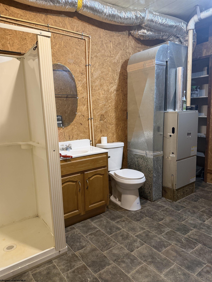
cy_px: 141
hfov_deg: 56.8
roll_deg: +2.3
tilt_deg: -8.7
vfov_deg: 71.6
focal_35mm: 24
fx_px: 196
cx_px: 106
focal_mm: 6.76
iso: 250
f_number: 1.78
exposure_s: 1/60
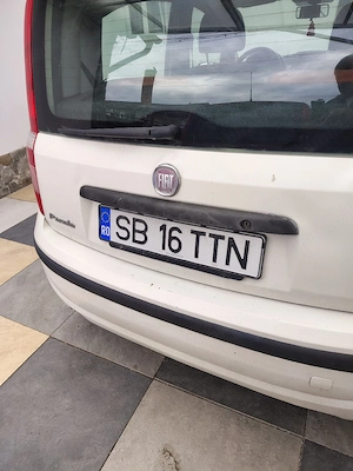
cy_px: 236
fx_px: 326
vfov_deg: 71.6
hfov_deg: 56.8
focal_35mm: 24
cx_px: 176
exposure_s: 1/357
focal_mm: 5.56
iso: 120
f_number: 1.8
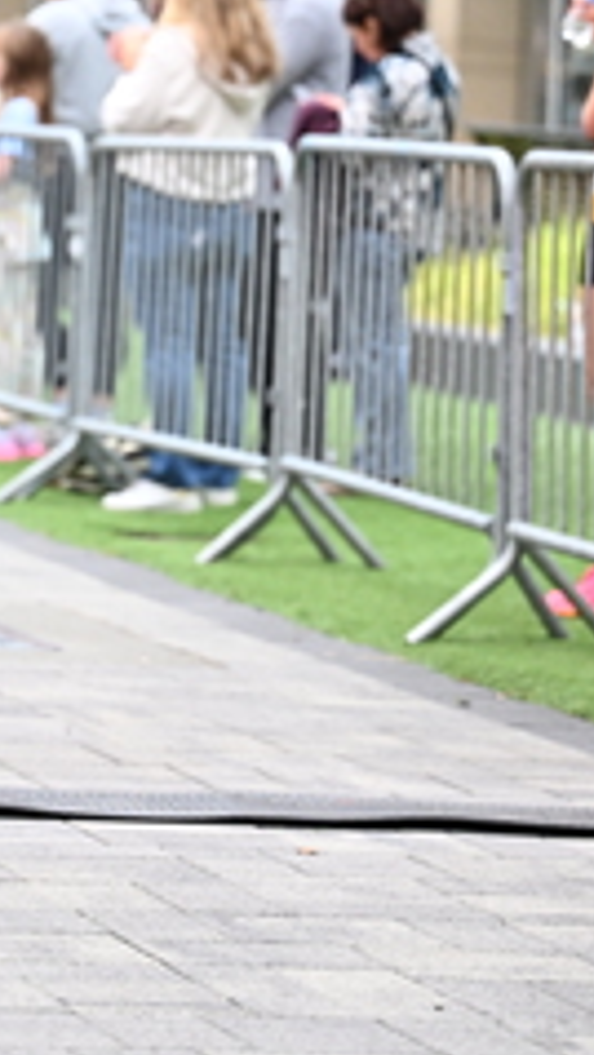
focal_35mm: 225
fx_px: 6296
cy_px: 270
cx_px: -64
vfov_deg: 9.6
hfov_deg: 5.4
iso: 1250
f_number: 2.8
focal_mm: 93
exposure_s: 1/1600
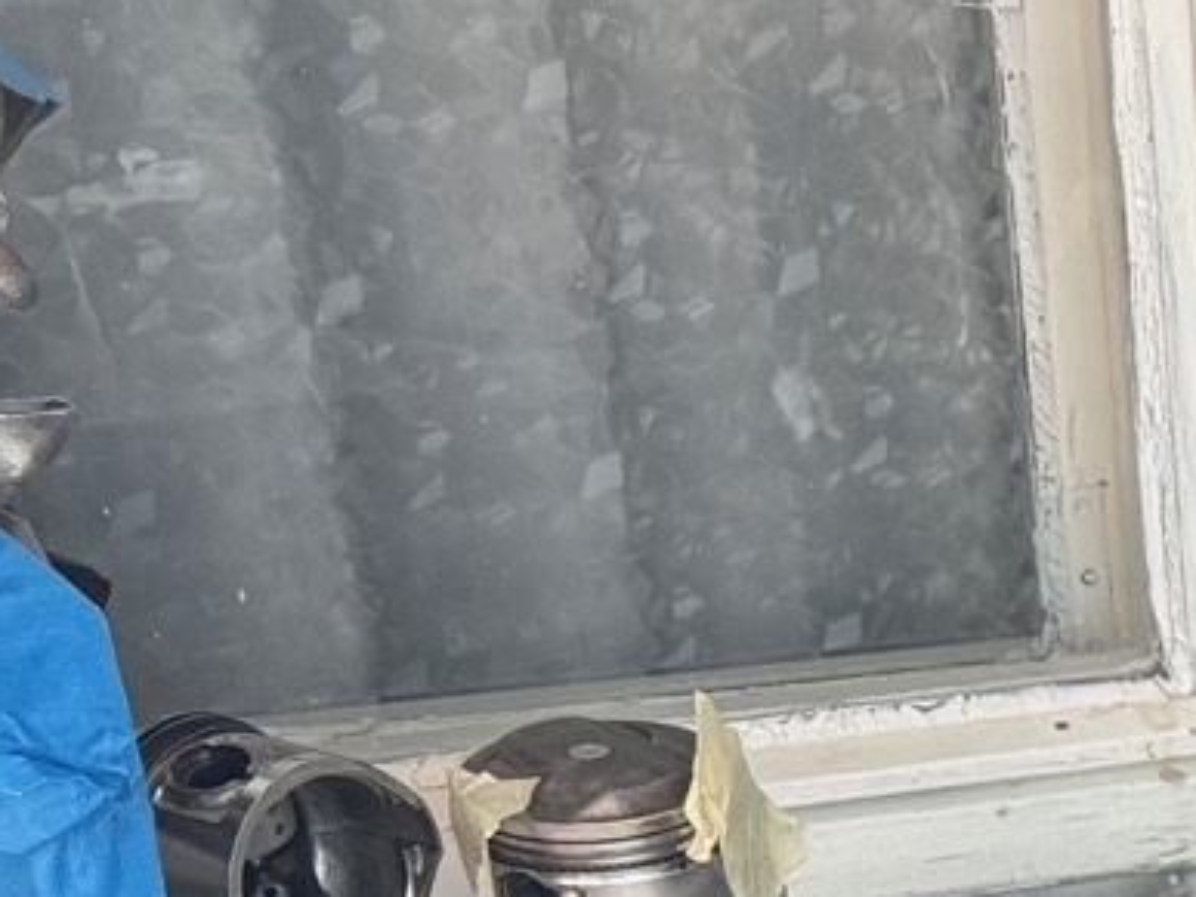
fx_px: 4283
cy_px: 1819
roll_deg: -6.9
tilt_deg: -34.4
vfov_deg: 10.9
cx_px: 2568
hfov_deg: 13.2
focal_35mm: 124
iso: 200
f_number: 1.78
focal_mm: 6.76
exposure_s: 1/121
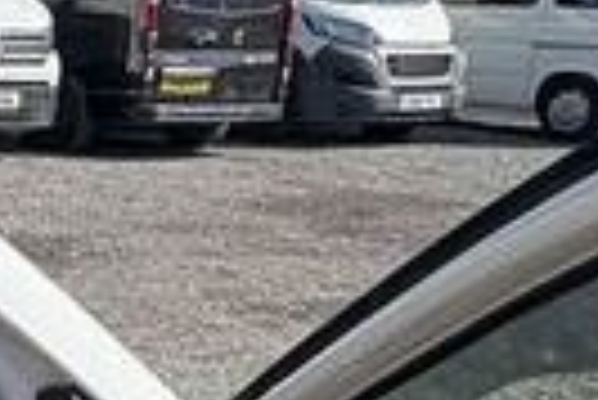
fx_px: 1630
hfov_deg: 17.0
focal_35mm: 98
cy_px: 481
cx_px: -490
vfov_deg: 13.6
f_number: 2.2
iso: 64
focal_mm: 2.22
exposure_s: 1/821
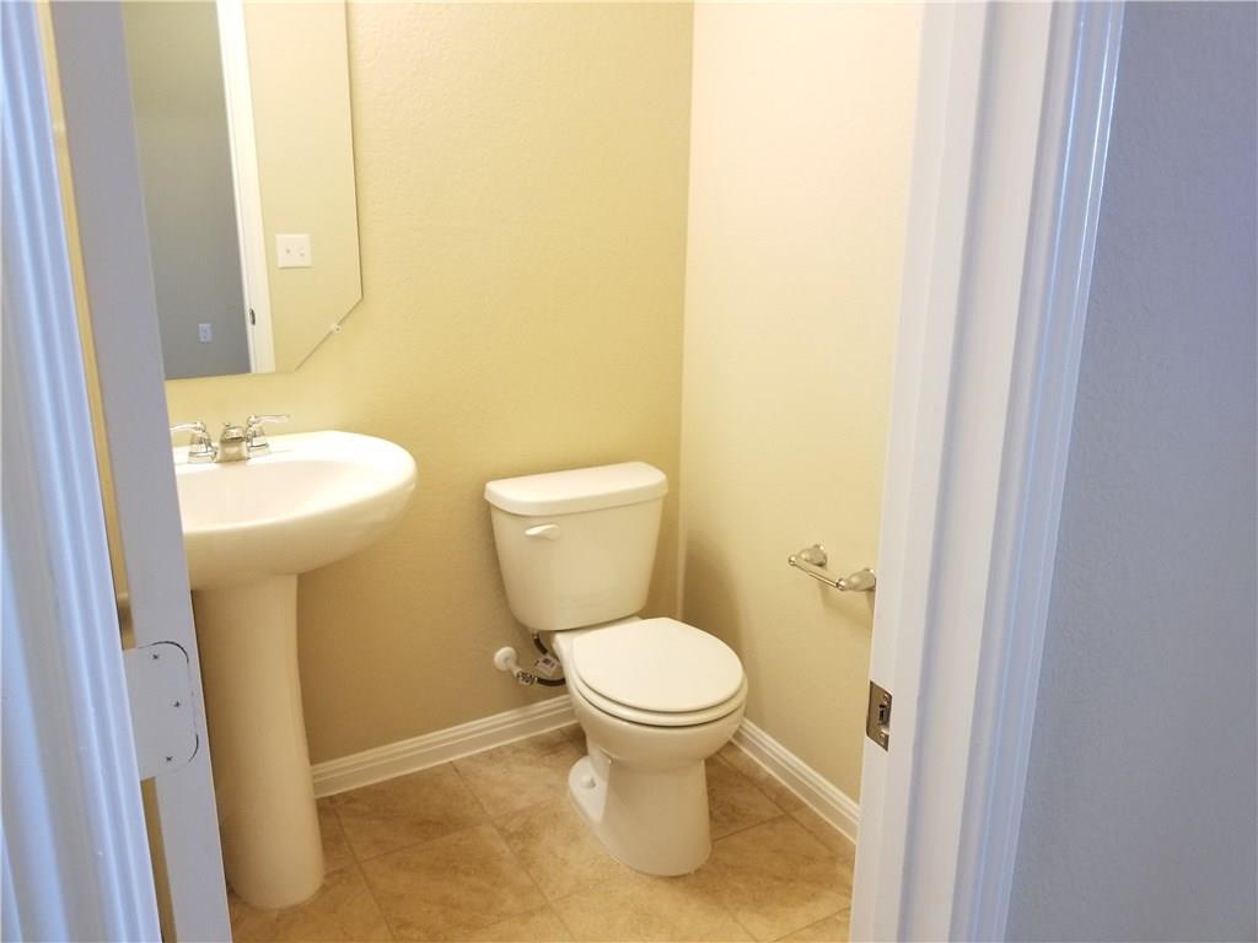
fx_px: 945
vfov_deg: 53.1
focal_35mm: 26
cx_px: 629
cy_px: 472
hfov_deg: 67.3
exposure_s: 1/30
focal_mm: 4.25
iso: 160
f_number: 1.7
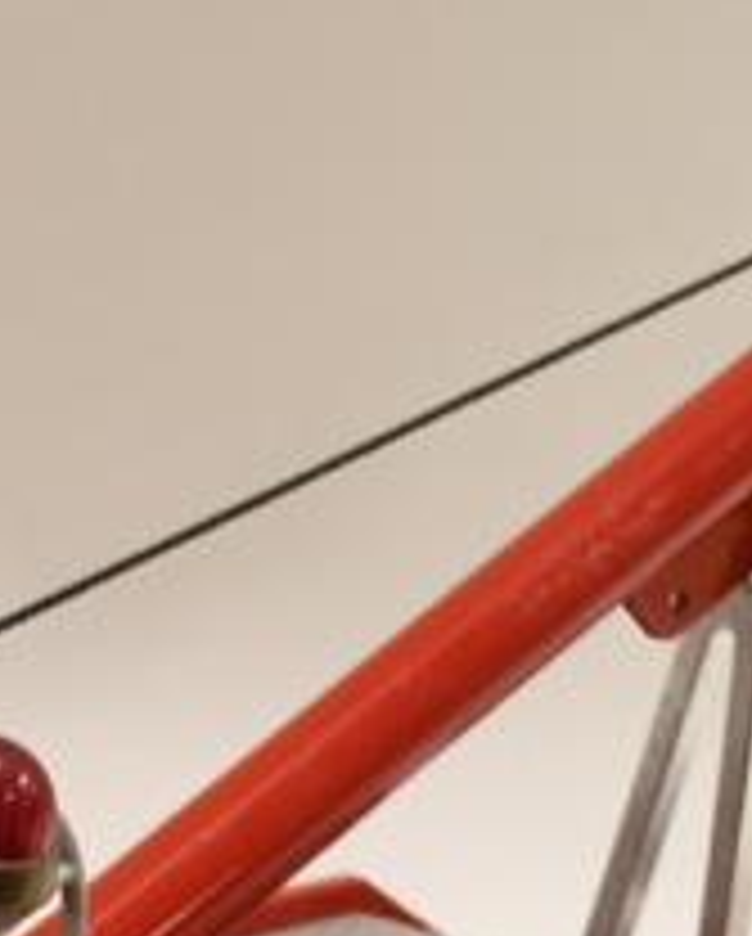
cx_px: -522
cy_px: 1480
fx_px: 5247
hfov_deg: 8.0
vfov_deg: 9.8
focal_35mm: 189
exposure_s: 1/200
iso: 1000
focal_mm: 28
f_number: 7.1
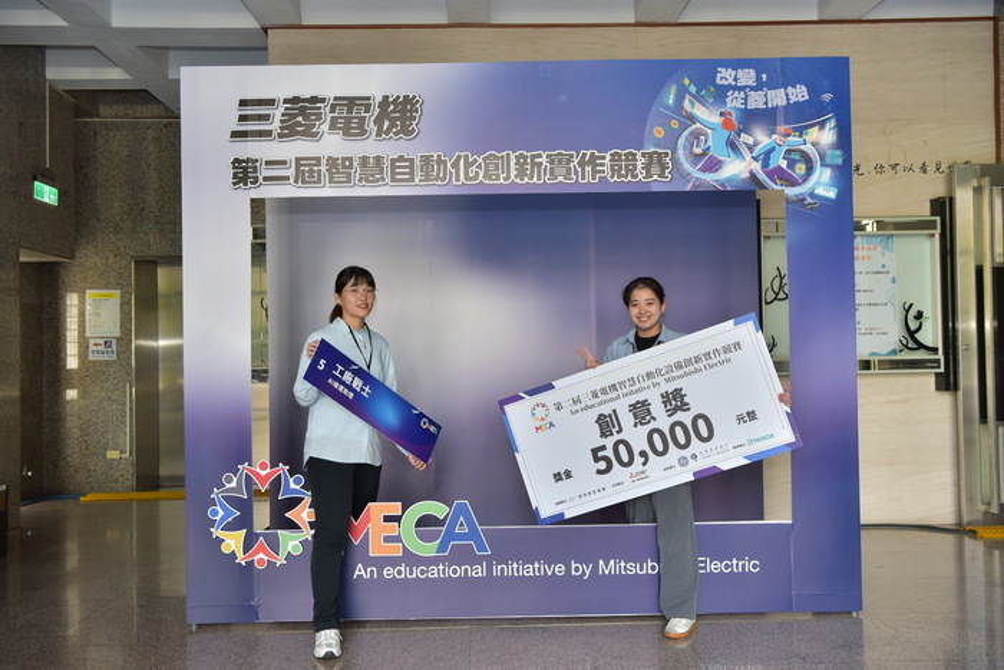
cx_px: 502
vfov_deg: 38.9
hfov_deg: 55.8
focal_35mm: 34
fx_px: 948
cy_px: 335
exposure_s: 1/160
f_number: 5
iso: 400
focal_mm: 34
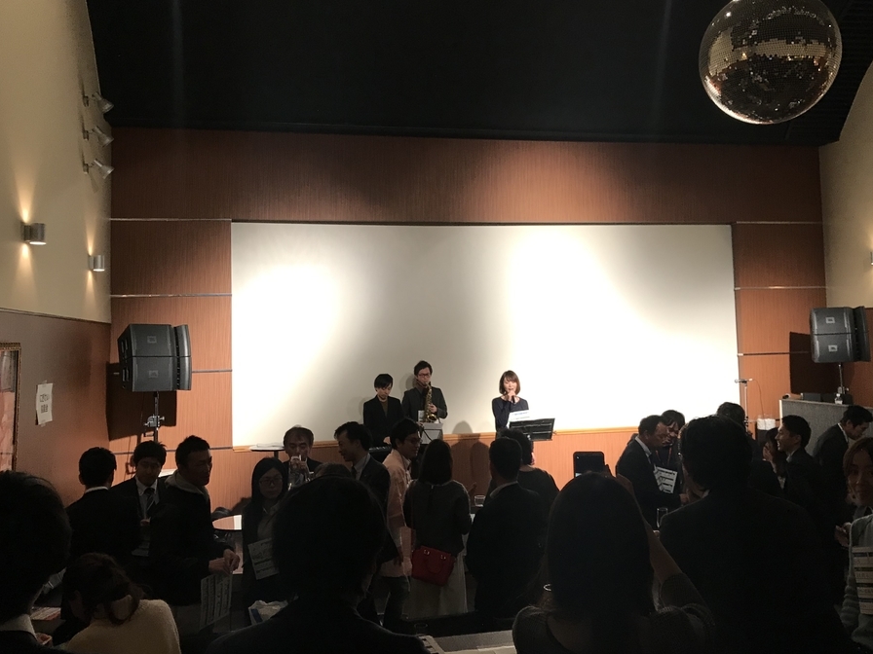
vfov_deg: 44.1
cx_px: 443
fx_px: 807
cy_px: 298
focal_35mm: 32
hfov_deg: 56.8
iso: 40
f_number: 1.8
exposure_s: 1/30
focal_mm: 3.99
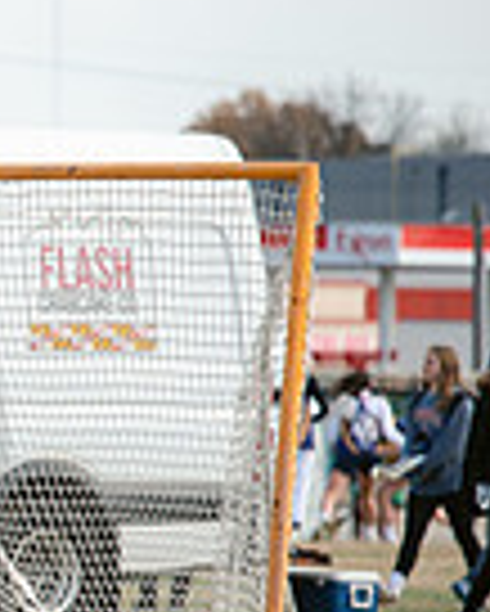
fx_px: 14504
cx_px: -787
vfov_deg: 2.4
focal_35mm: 801
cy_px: 511
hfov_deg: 1.9
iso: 250
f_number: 4.5
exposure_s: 1/1250
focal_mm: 200
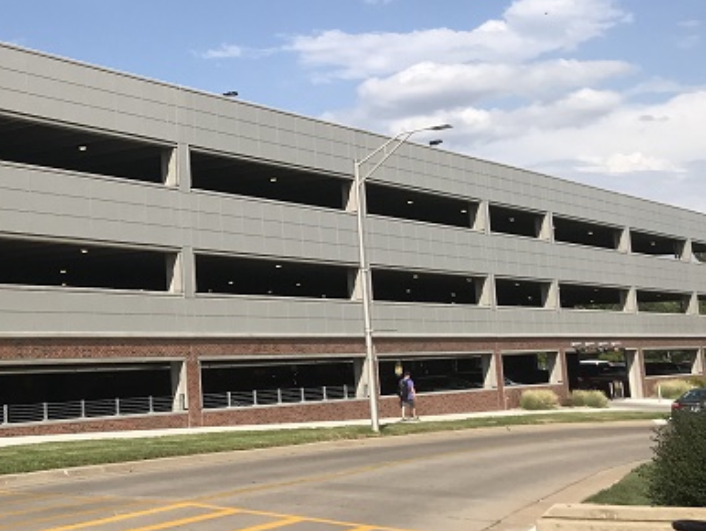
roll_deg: +0.7
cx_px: 33
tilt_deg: +8.7
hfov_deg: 31.2
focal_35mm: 58
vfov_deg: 25.1
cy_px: 167
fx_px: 1184
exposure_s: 1/3195
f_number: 1.8
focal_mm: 3.99
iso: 20
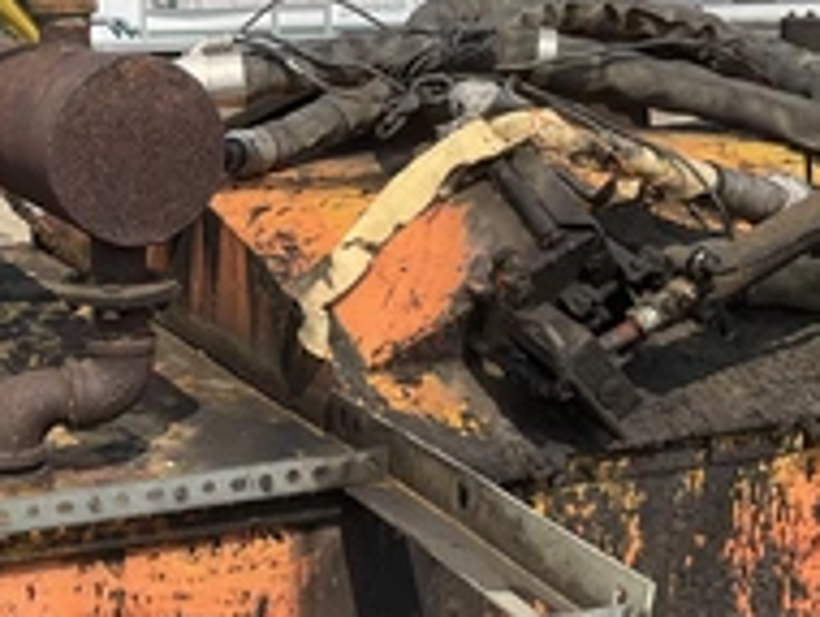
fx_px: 1447
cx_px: 134
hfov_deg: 30.7
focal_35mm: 61
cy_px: 341
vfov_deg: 24.1
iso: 25
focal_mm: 3
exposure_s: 1/1144
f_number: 1.8
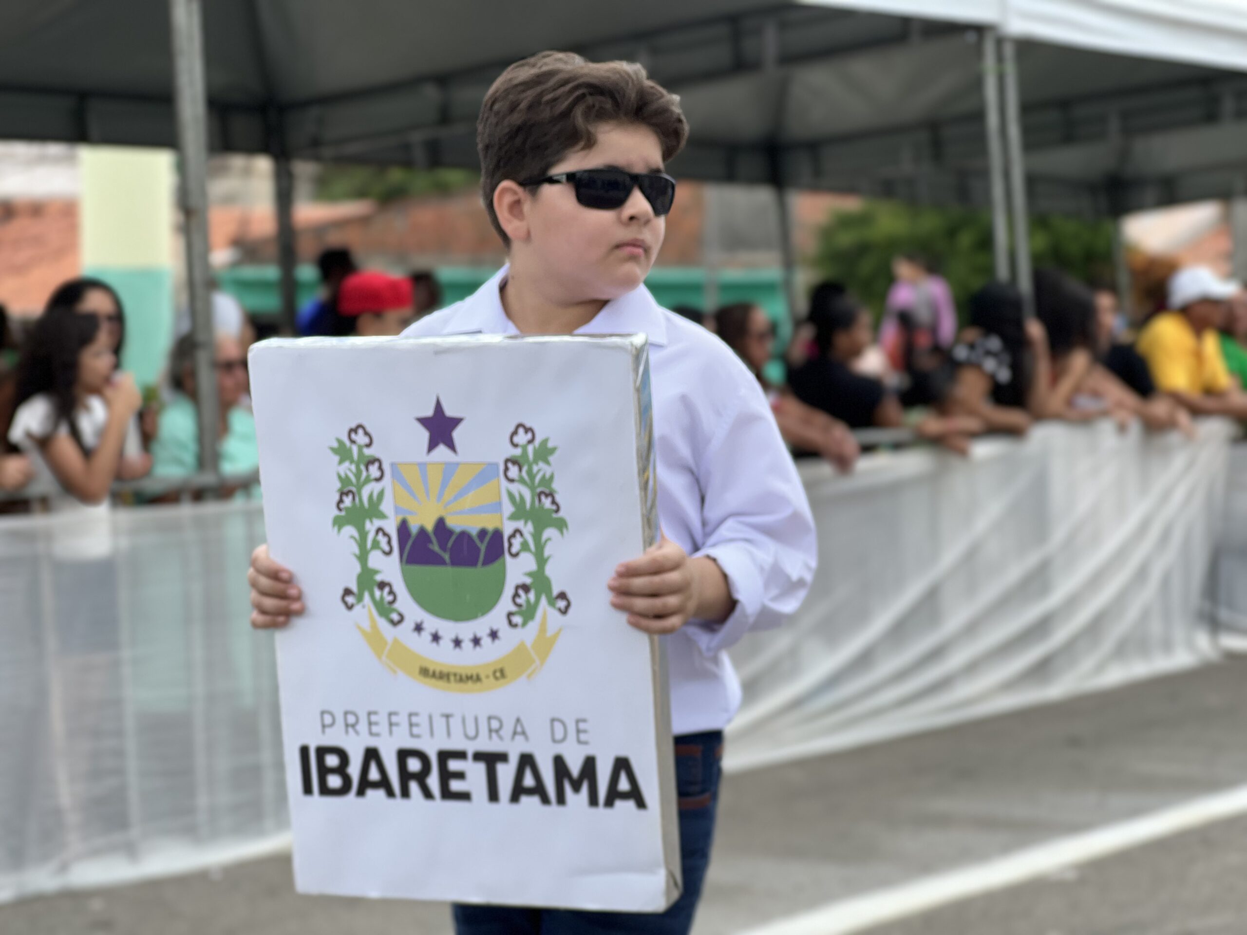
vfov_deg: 19.1
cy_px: 468
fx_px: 2774
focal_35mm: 77
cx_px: 624
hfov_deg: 25.3
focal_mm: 9
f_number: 2.8
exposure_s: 1/385
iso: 32
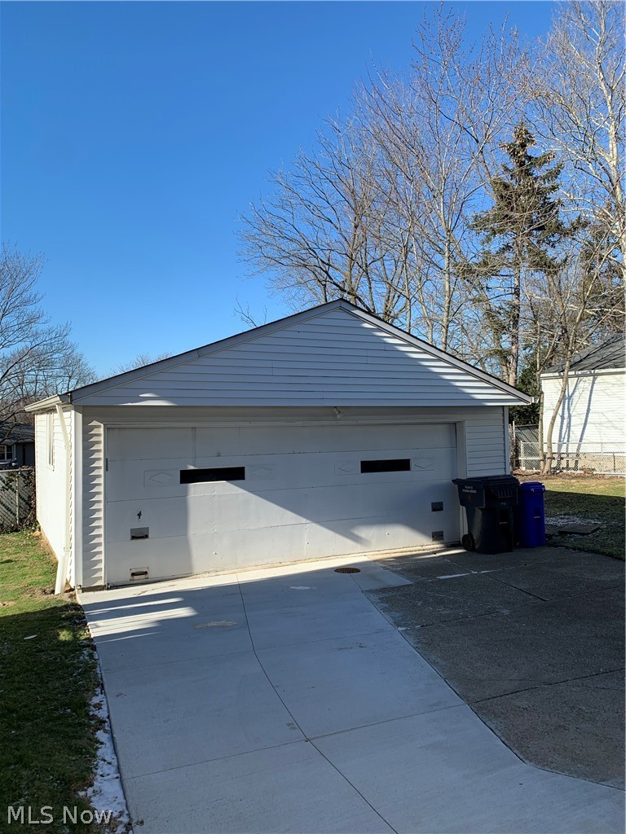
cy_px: 417
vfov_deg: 67.3
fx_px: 627
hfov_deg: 53.1
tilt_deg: +3.4
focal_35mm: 26
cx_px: 313
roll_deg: +0.4
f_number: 1.8
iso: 25
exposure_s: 1/1406
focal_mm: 4.25
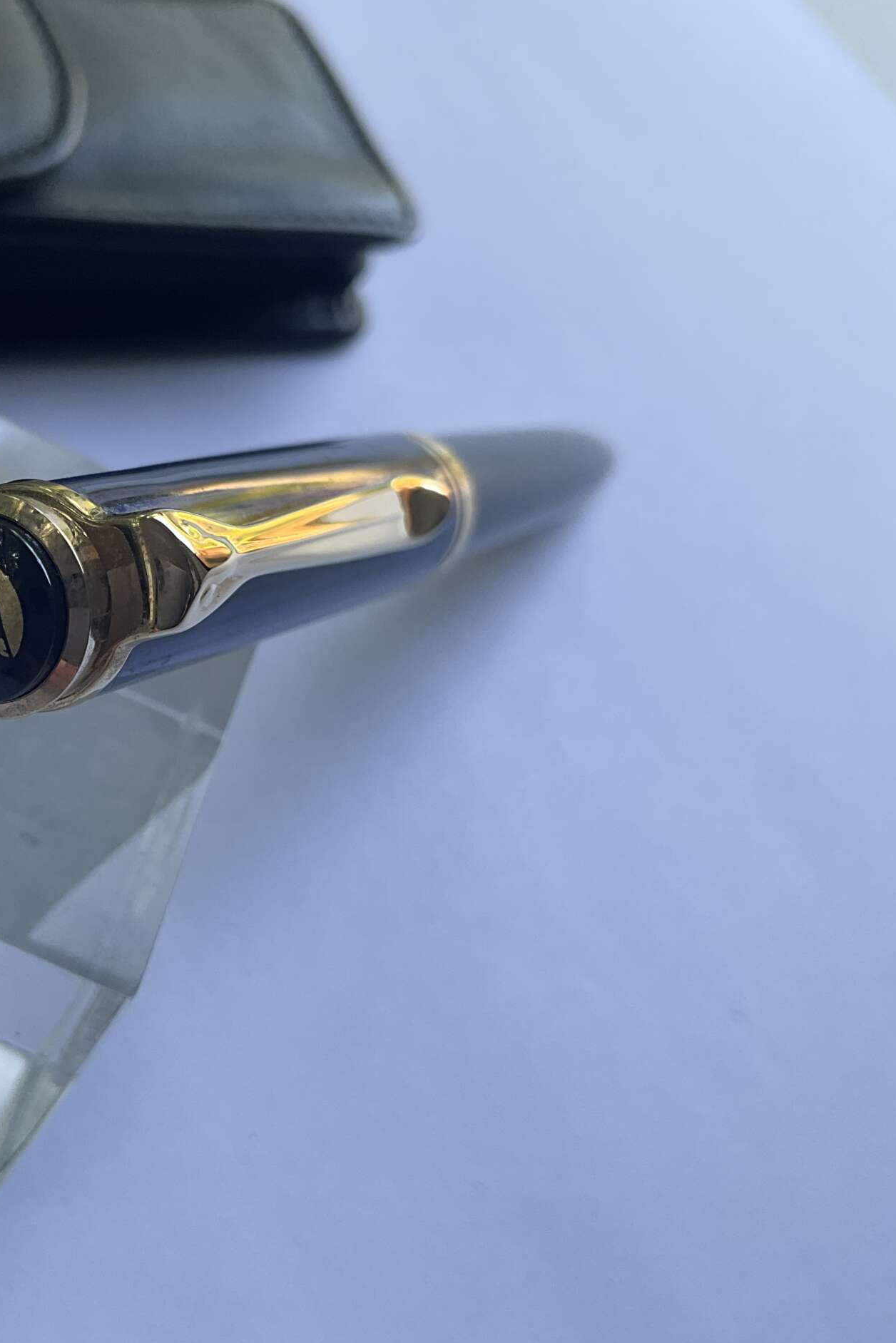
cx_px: 151
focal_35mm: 41
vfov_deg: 47.4
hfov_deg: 31.6
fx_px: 1530
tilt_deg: -48.8
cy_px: 672
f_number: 1.8
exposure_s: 1/122
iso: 25
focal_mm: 3
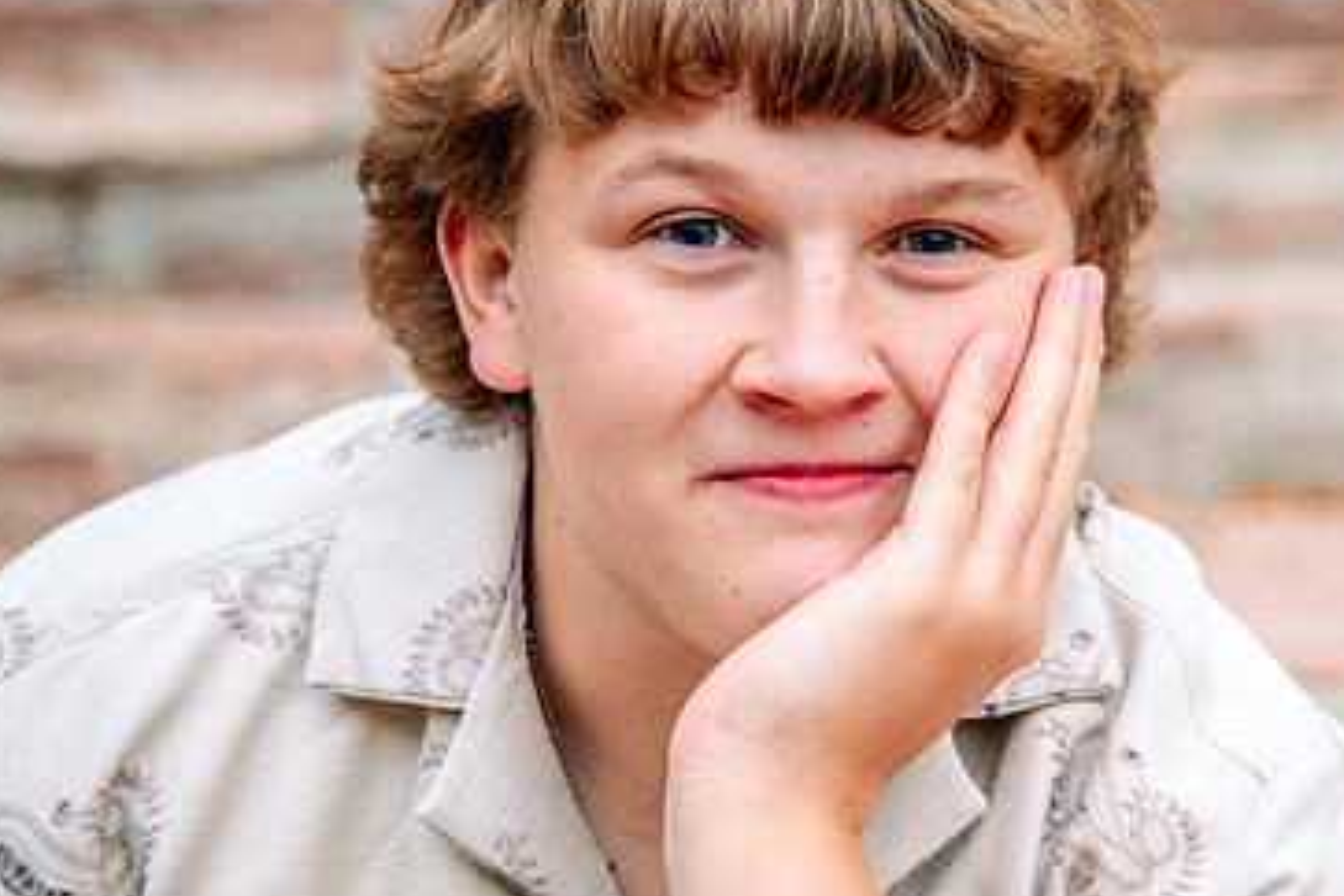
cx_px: 930
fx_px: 6309
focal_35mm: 169
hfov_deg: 12.1
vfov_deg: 8.1
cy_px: 328
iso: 8000
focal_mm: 92
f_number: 4
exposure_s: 1/80
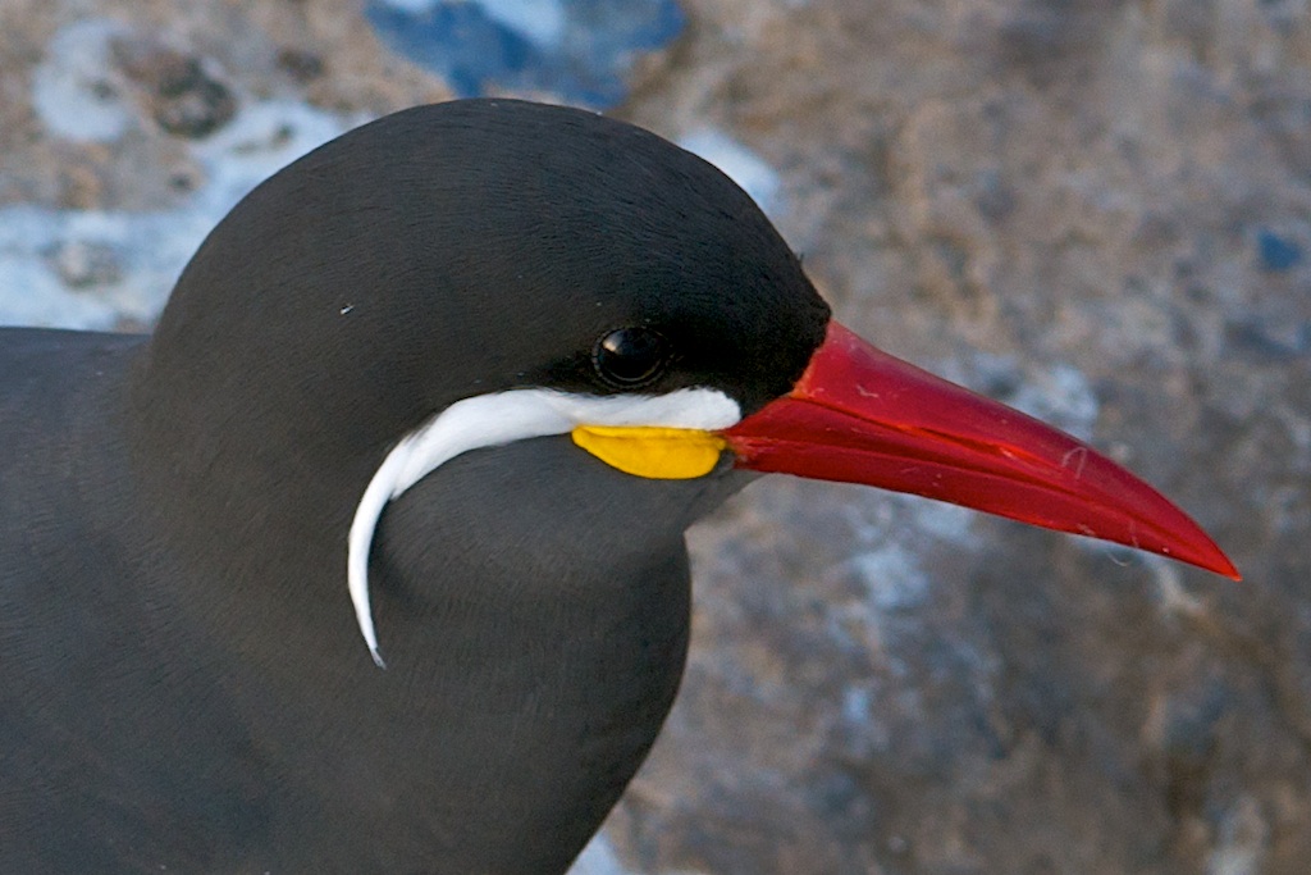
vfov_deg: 3.5
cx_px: 656
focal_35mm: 390
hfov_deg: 5.3
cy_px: 438
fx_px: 14204
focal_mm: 260
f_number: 6.3
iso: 200
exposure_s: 1/160
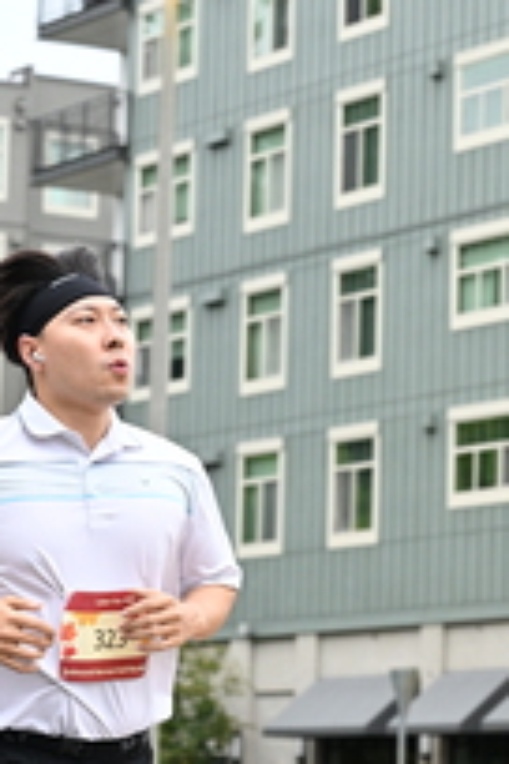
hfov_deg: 8.5
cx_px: 298
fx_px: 3435
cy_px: 442
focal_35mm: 162
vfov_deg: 12.7
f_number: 4
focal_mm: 60
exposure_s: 1/800
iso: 1600
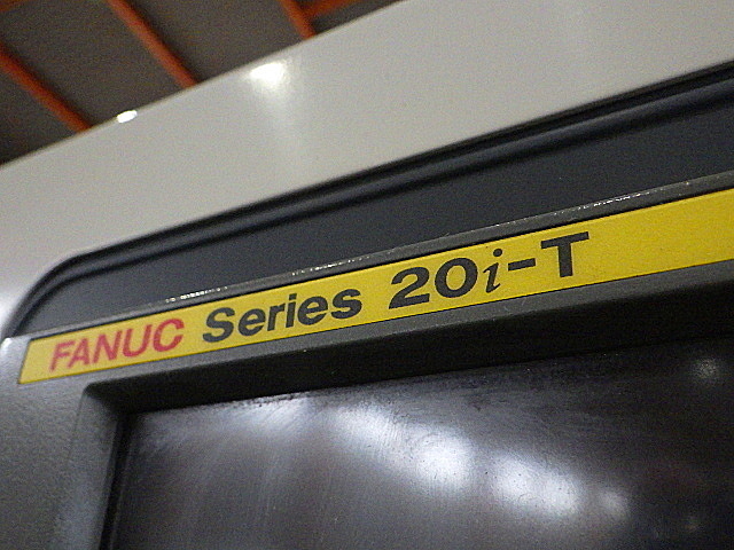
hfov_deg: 54.0
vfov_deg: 41.8
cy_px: 275
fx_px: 721
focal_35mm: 34
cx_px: 367
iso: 640
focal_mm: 6.1
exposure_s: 1/50
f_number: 3.8
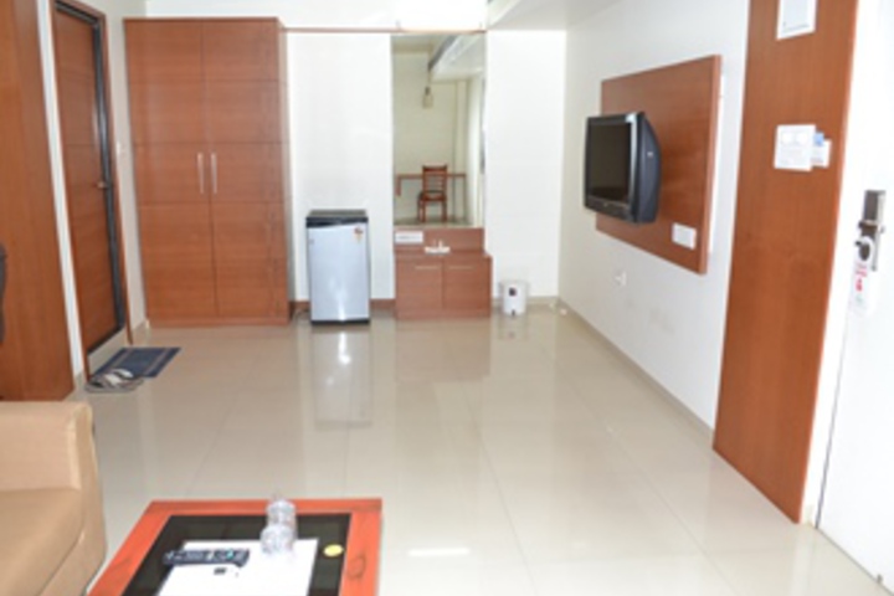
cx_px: 447
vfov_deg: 47.9
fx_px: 670
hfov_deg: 67.4
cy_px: 298
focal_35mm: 27
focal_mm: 18
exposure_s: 1/60
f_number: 7.1
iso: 800
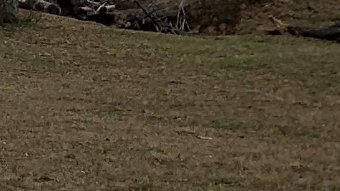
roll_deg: +5.0
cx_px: -745
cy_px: 485
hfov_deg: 8.4
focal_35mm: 209
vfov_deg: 5.6
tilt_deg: -13.3
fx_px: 1884
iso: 25
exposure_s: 1/3401
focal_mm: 4.25
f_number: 1.8
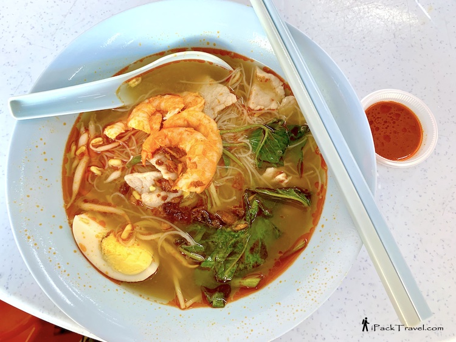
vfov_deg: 53.1
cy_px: 171
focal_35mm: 26
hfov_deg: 67.3
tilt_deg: -77.8
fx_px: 343
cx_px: 228
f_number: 1.8
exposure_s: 1/60
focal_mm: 4.25
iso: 100
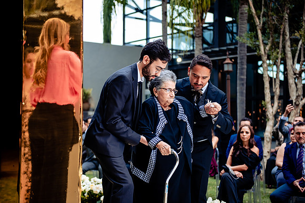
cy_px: 102
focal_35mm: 58
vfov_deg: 23.4
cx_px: 152
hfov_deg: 34.5
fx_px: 491
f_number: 2.8
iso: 320
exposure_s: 1/160
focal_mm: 58
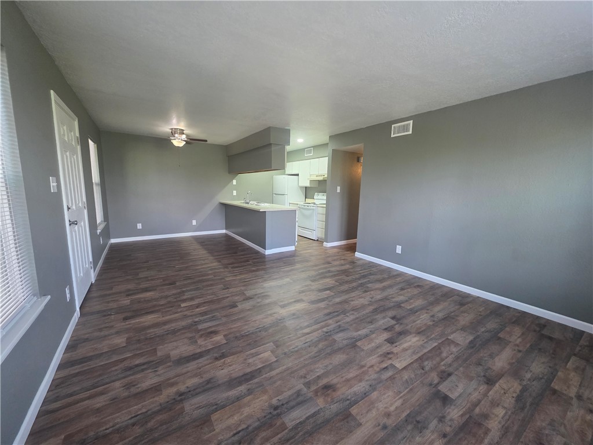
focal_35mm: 13
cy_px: 222
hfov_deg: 106.2
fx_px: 223
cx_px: 296
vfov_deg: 89.9
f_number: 1.9
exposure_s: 1/60
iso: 320
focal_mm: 2.2
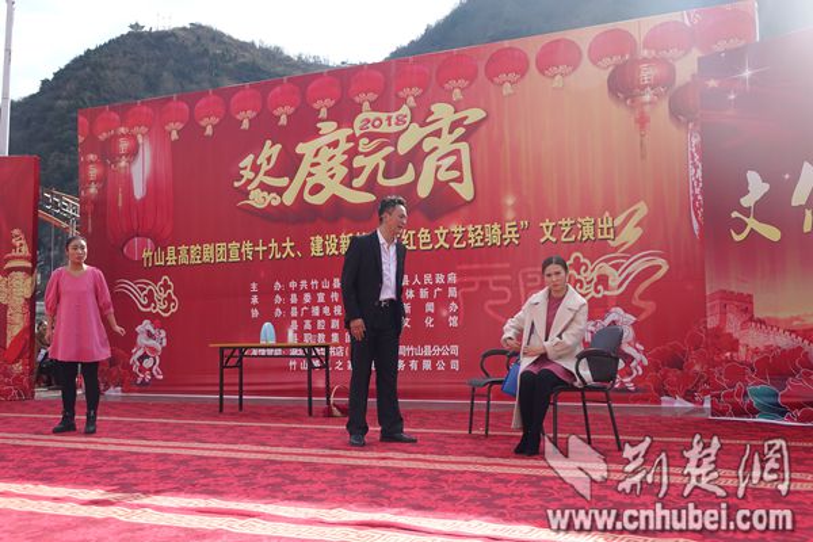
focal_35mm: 42
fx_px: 948
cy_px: 271
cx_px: 406
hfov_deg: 46.4
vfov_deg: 31.9
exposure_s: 1/1000
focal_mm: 15.45
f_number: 2.8
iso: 125
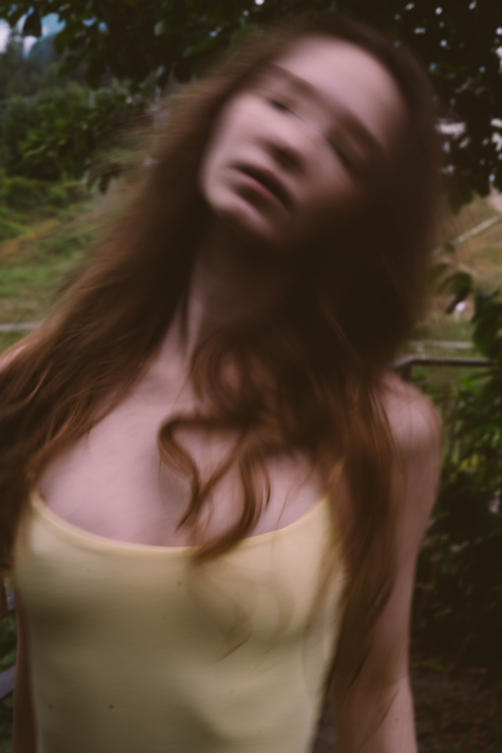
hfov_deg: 27.0
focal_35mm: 50
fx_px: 1046
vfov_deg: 39.6
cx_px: 251
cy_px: 376
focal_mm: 50
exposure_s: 1/20
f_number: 11
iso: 100
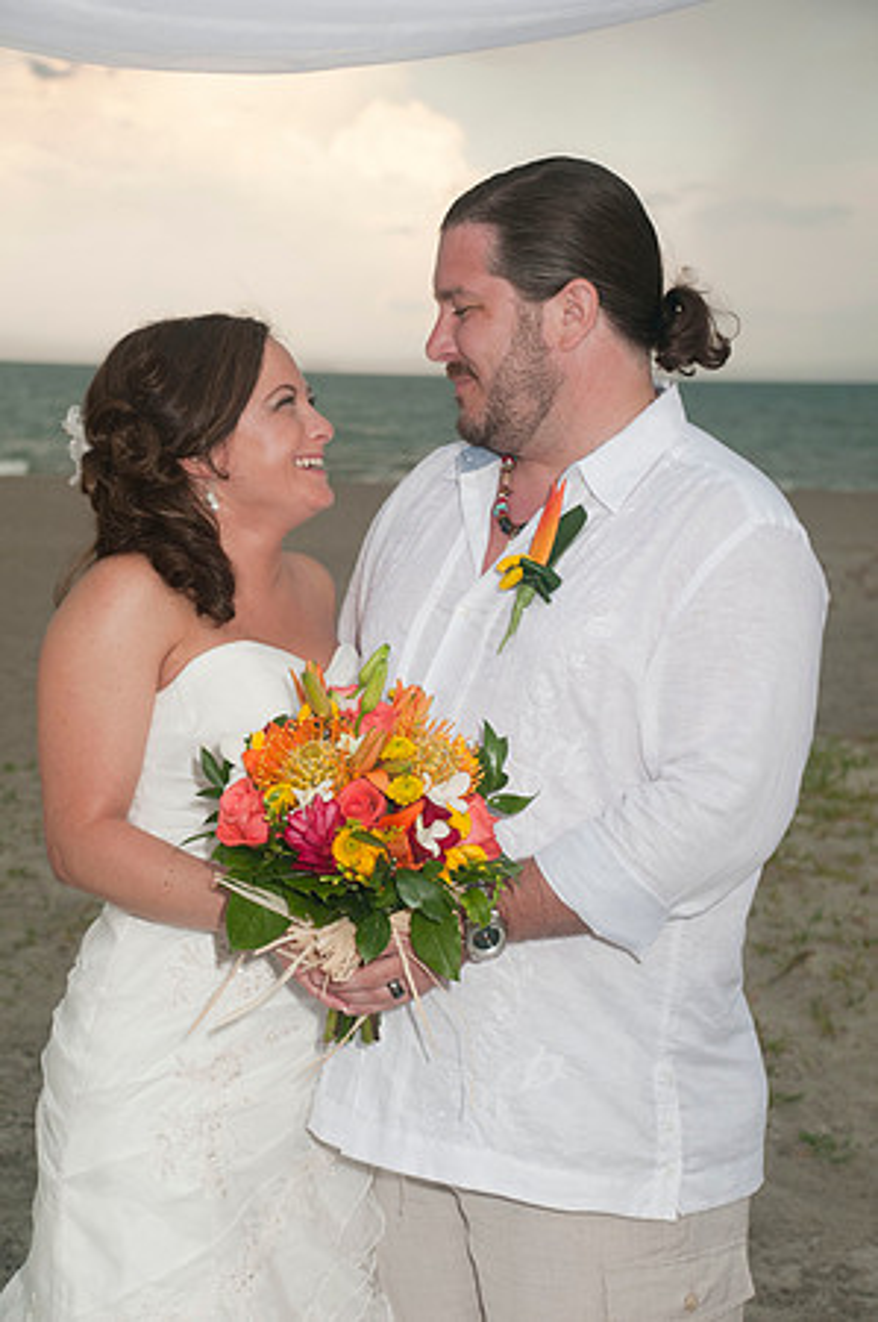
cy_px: 661
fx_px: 3190
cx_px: 439
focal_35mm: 87
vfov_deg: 23.4
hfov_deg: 15.7
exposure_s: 1/200
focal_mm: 58
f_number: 5.6
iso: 400
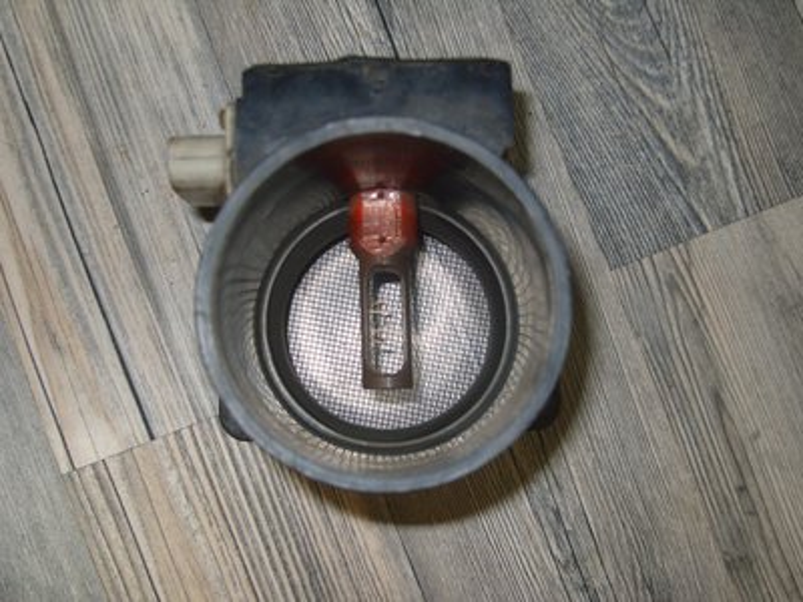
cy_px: 301
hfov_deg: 42.9
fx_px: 1021
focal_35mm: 44
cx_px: 402
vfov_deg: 32.9
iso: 100
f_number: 3.1
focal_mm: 9.2
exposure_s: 1/45
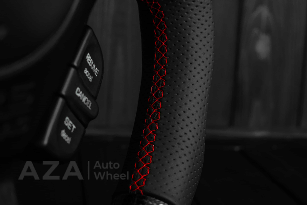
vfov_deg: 25.8
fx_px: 448
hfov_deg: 37.8
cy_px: 102
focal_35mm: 52
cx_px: 154
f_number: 6.3
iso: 500
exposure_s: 1/125
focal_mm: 35
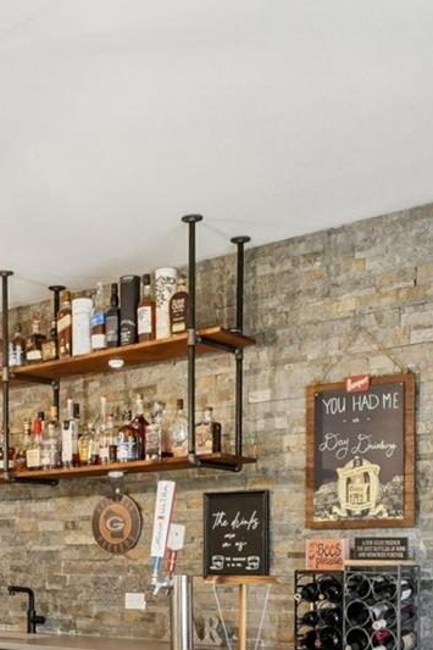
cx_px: 11
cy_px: 574
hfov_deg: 26.0
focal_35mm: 50
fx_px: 894
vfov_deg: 37.6
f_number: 8
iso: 800
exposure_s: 1/15
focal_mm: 11
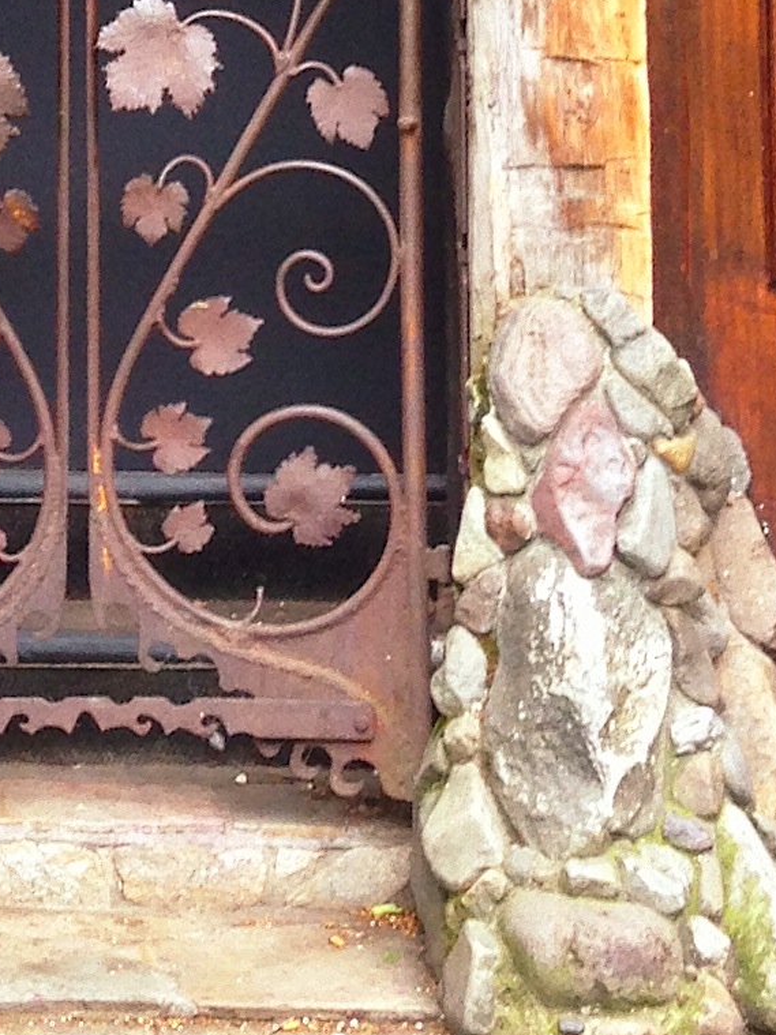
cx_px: 55
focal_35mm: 142
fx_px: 4246
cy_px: -515
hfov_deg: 10.4
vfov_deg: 13.1
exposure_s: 1/60
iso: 64
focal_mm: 4.13
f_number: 2.4
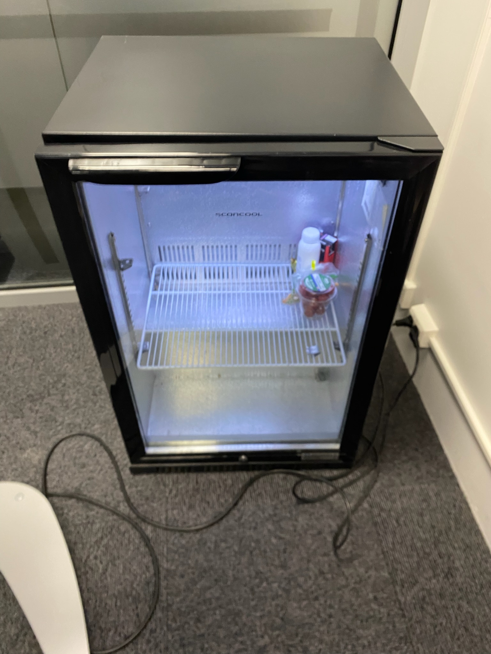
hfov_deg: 53.1
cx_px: 246
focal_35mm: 26
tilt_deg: -41.0
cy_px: 327
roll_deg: +2.2
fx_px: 492
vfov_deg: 67.3
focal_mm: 4.25
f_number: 1.8
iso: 250
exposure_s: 1/49
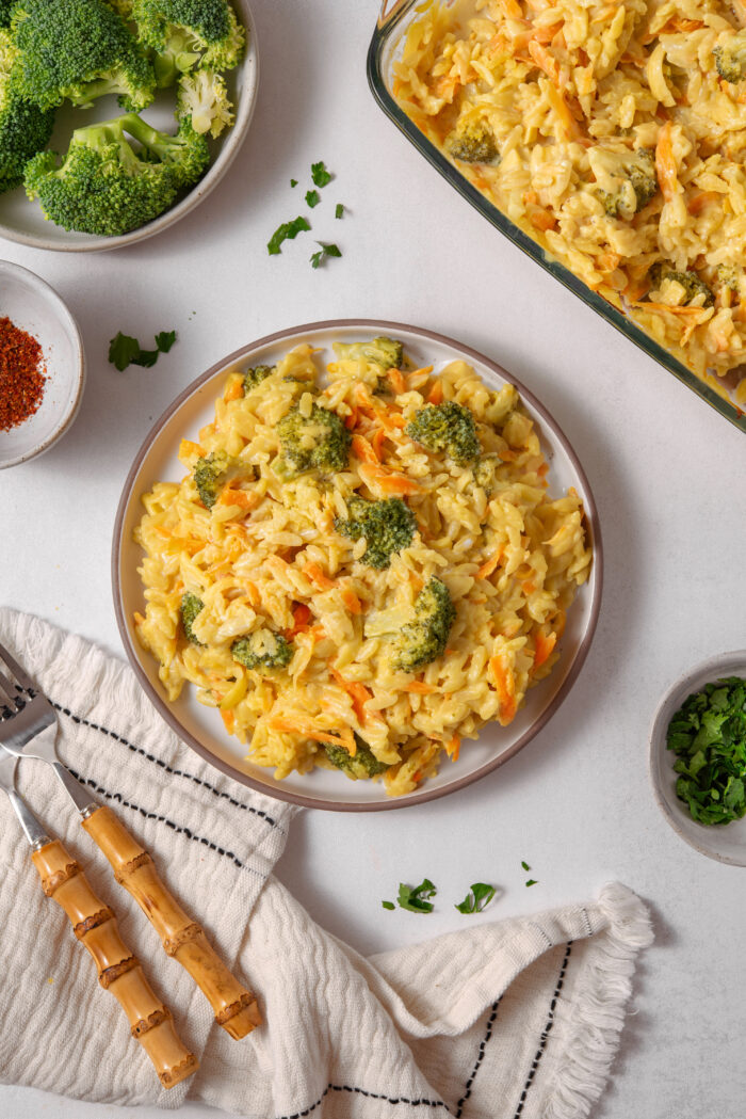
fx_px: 1864
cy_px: 560
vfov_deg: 33.4
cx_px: 373
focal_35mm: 60
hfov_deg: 22.6
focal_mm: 60
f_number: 8
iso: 100
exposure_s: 1/10
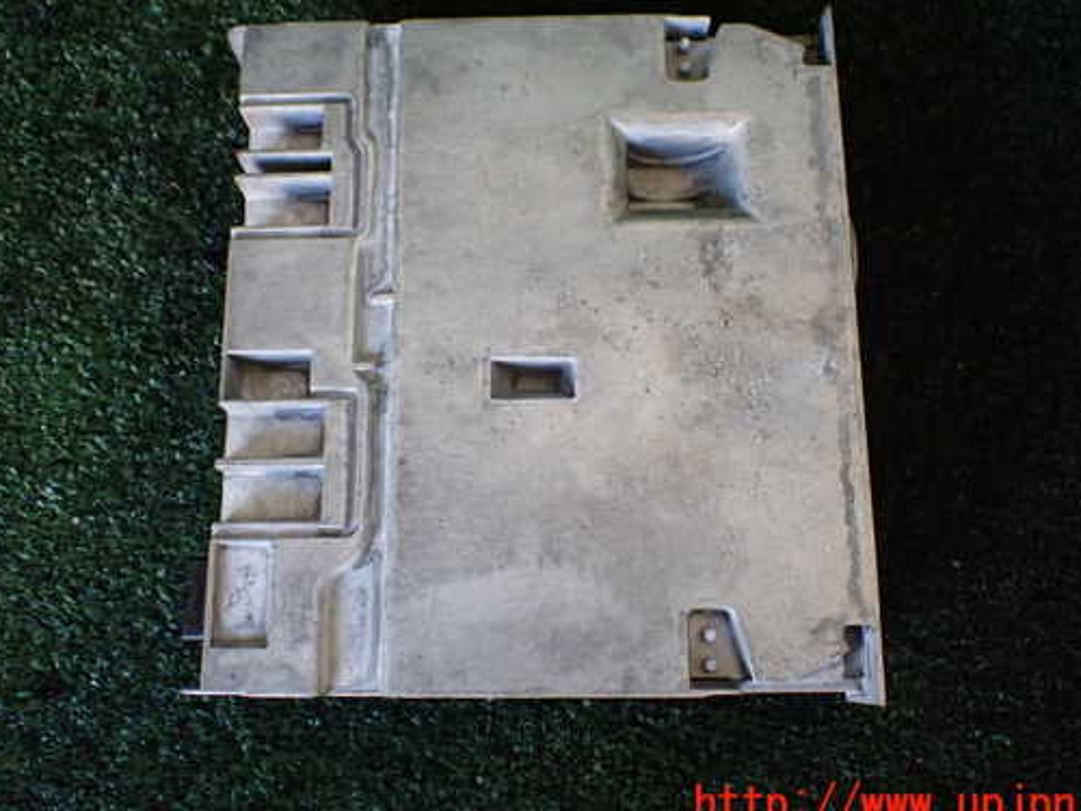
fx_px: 1124
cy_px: 346
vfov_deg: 39.6
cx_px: 534
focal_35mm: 36
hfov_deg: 51.4
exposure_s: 1/125
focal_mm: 5.4
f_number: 2.3
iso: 400
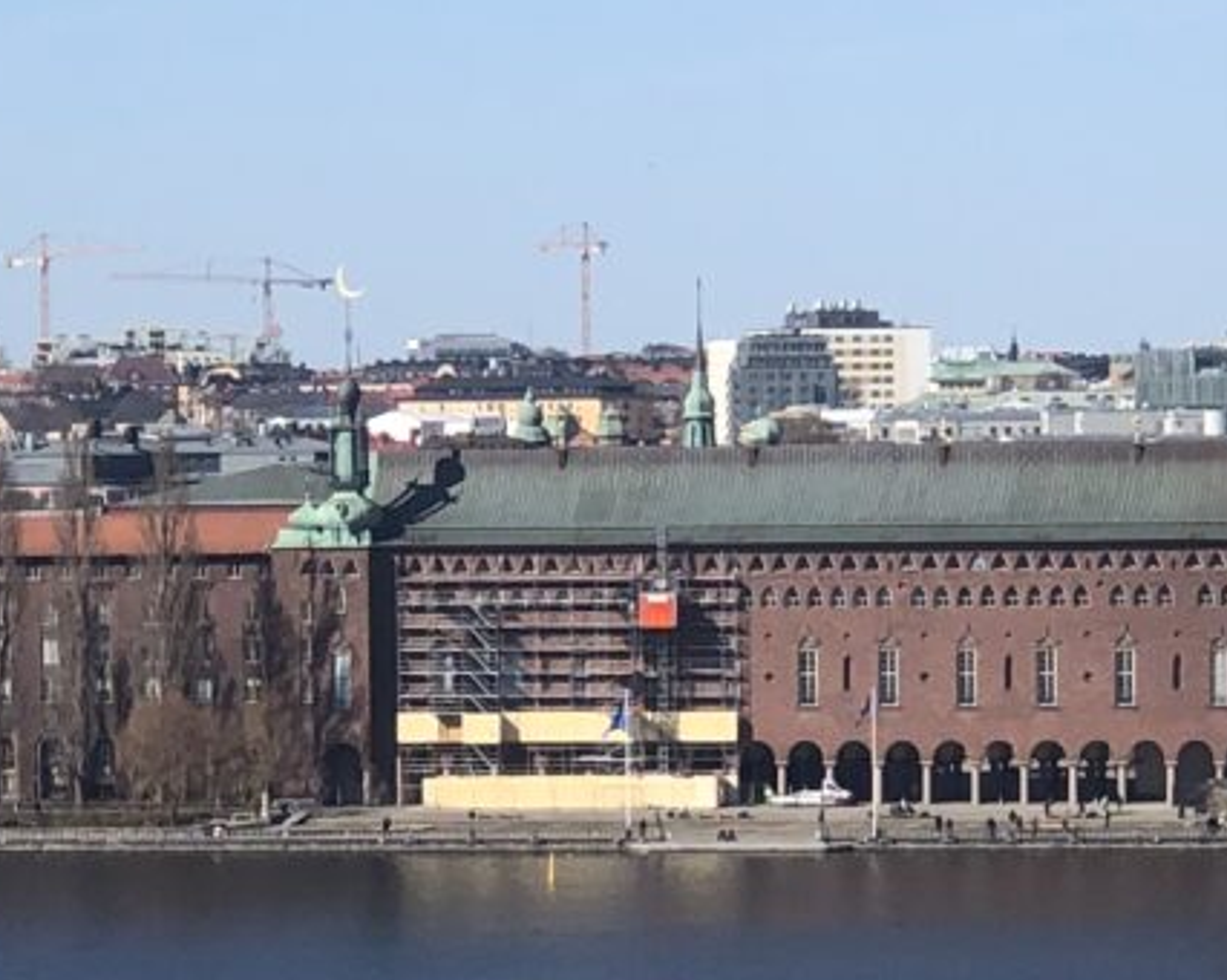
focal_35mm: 251
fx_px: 9107
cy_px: 660
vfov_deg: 6.2
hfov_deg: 7.7
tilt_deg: -2.3
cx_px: 602
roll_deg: +1.4
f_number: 2.8
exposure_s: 1/960
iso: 20
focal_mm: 6.6
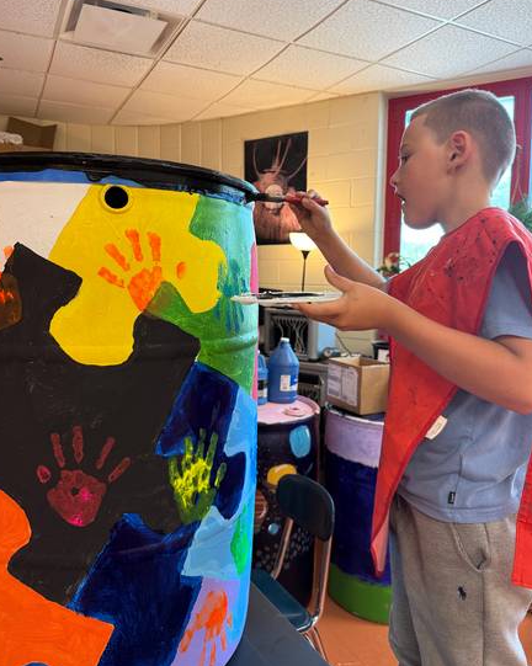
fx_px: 512
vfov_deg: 66.0
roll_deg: -0.4
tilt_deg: -3.6
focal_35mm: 26
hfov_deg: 54.9
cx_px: 261
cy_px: 311
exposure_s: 1/60
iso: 250
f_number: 1.78
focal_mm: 6.76
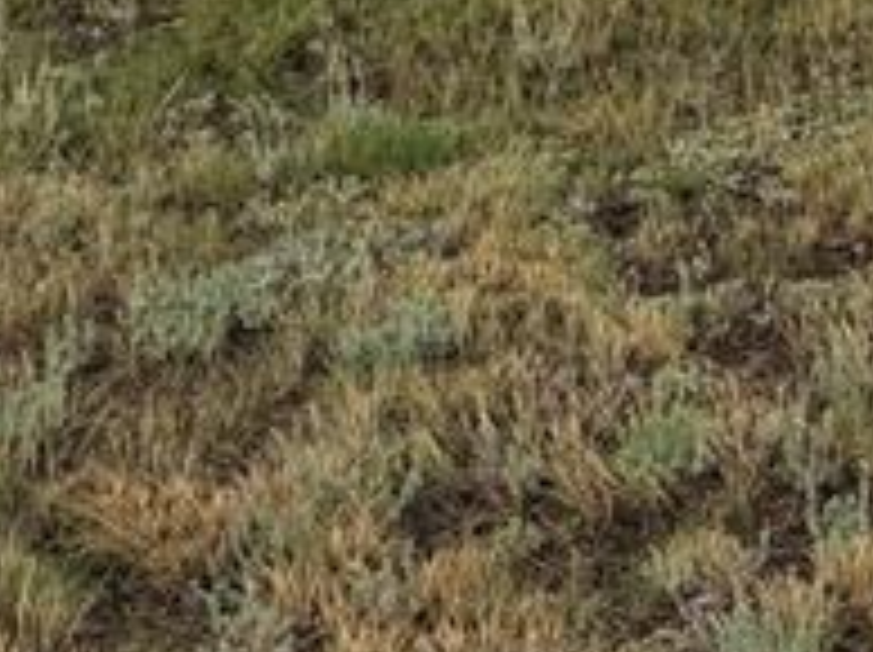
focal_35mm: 127
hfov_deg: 14.6
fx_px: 3199
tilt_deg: +2.6
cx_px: 1282
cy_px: -839
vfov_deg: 10.3
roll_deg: -1.9
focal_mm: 6.76
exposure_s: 1/898
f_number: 1.78
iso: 80
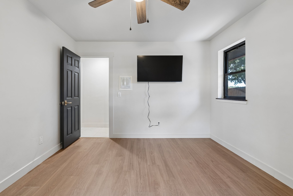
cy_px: 98
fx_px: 130
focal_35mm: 16
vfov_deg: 73.7
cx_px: 146
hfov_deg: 96.7
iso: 200
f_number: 8
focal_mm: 16
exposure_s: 1/3.33
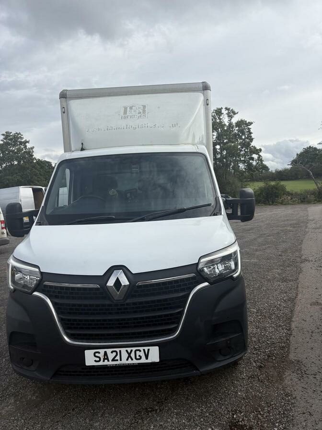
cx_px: 161
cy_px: 215
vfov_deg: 67.3
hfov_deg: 53.1
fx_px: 322
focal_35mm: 26
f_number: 1.6
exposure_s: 1/4329
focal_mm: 5.96
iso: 50
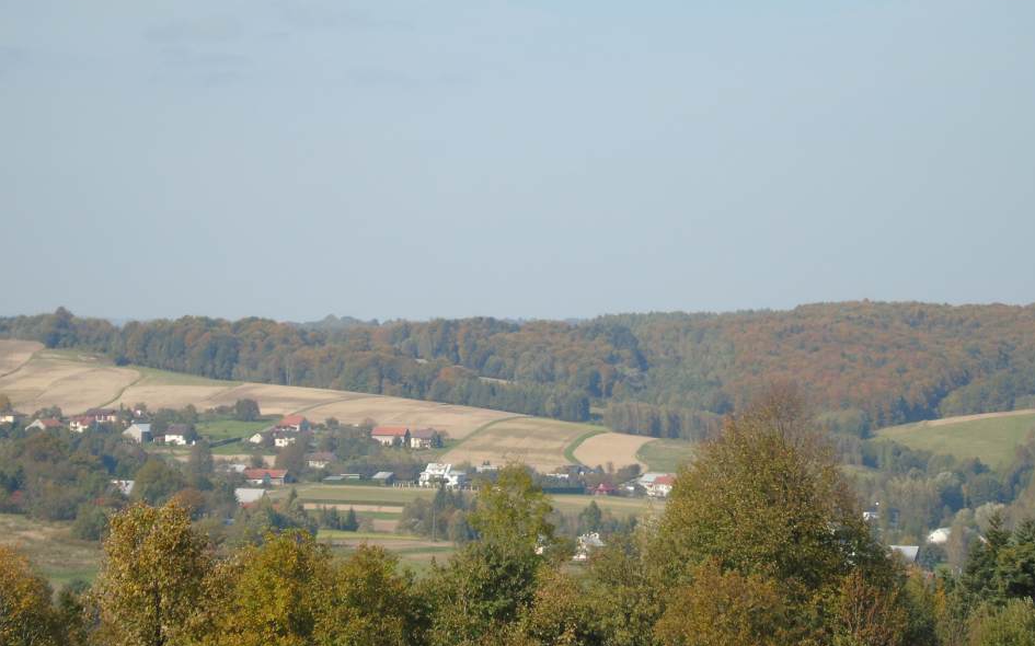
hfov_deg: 12.3
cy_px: 420
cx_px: 548
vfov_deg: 7.7
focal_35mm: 170
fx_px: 4794
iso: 80
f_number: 4.7
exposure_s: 1/500
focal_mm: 25
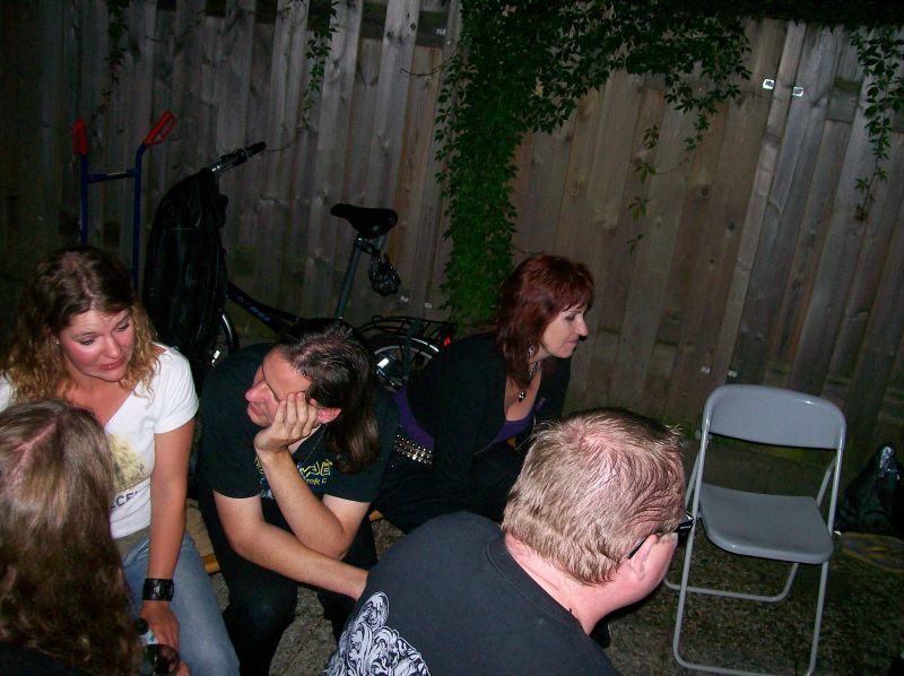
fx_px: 939
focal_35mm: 36
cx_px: 452
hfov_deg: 51.4
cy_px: 338
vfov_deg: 39.6
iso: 140
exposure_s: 1/64
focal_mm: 6
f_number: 2.7
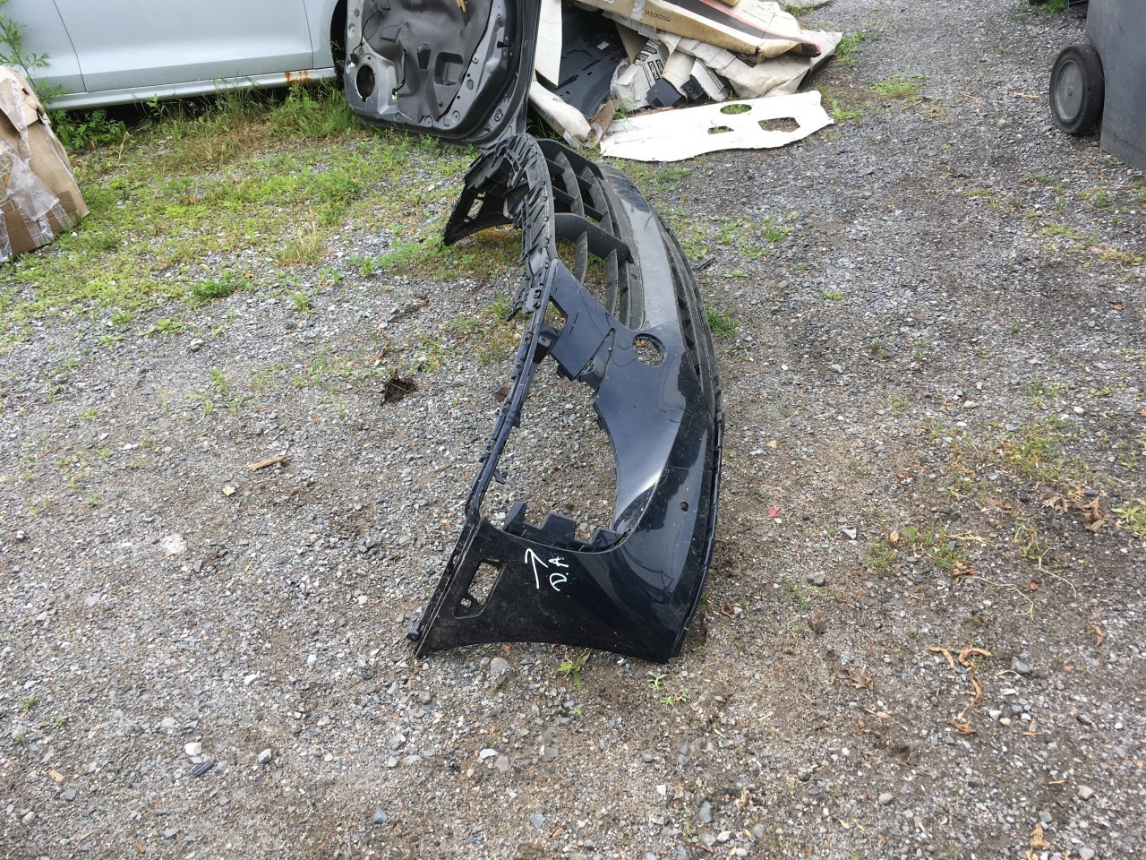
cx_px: 573
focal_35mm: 29
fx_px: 960
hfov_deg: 61.7
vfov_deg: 48.2
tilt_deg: -35.5
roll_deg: +8.4
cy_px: 430
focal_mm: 4.15
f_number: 2.2
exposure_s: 1/475
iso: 25
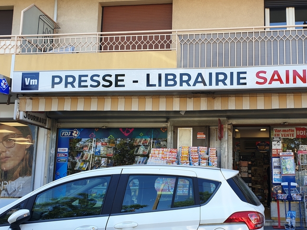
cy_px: 131
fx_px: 346
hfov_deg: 47.0
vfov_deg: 36.8
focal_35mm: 39
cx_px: 208
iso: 50
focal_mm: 4.3
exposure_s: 1/206
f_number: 2.4
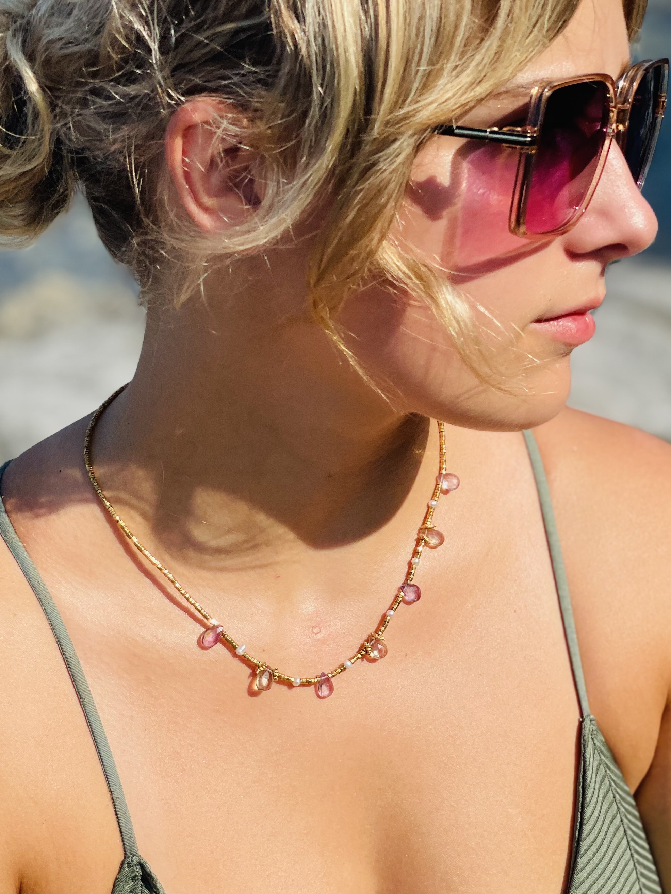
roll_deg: +4.6
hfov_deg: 28.0
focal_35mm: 52
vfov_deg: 36.8
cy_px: 447
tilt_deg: -15.7
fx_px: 1344
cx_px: 336
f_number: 2
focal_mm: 6
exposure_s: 1/3195
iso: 32
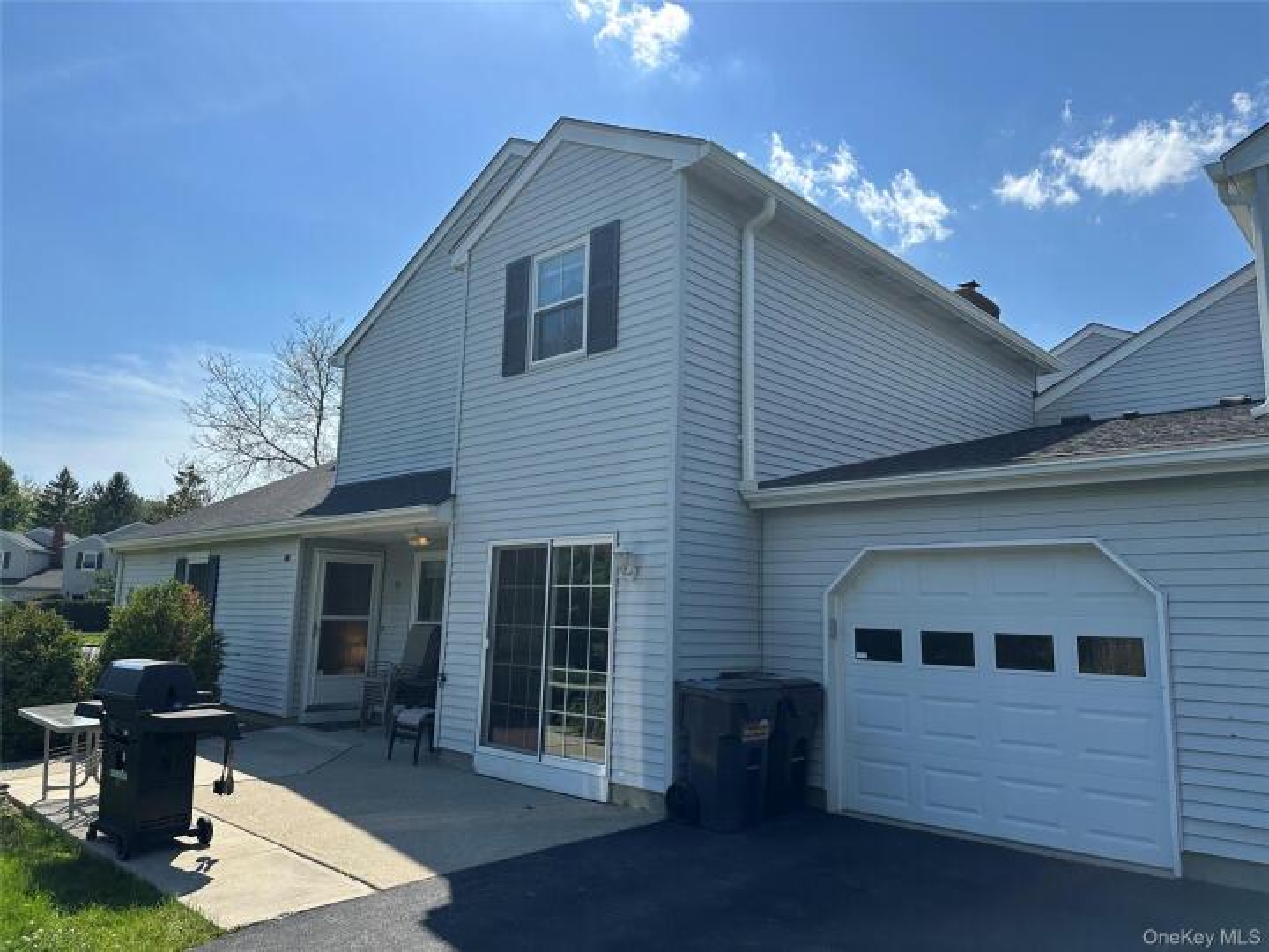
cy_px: 476
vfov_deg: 56.8
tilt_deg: +9.4
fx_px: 880
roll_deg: -1.2
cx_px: 634
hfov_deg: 71.6
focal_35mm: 24
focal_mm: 6.86
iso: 80
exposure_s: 1/6211
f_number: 1.78
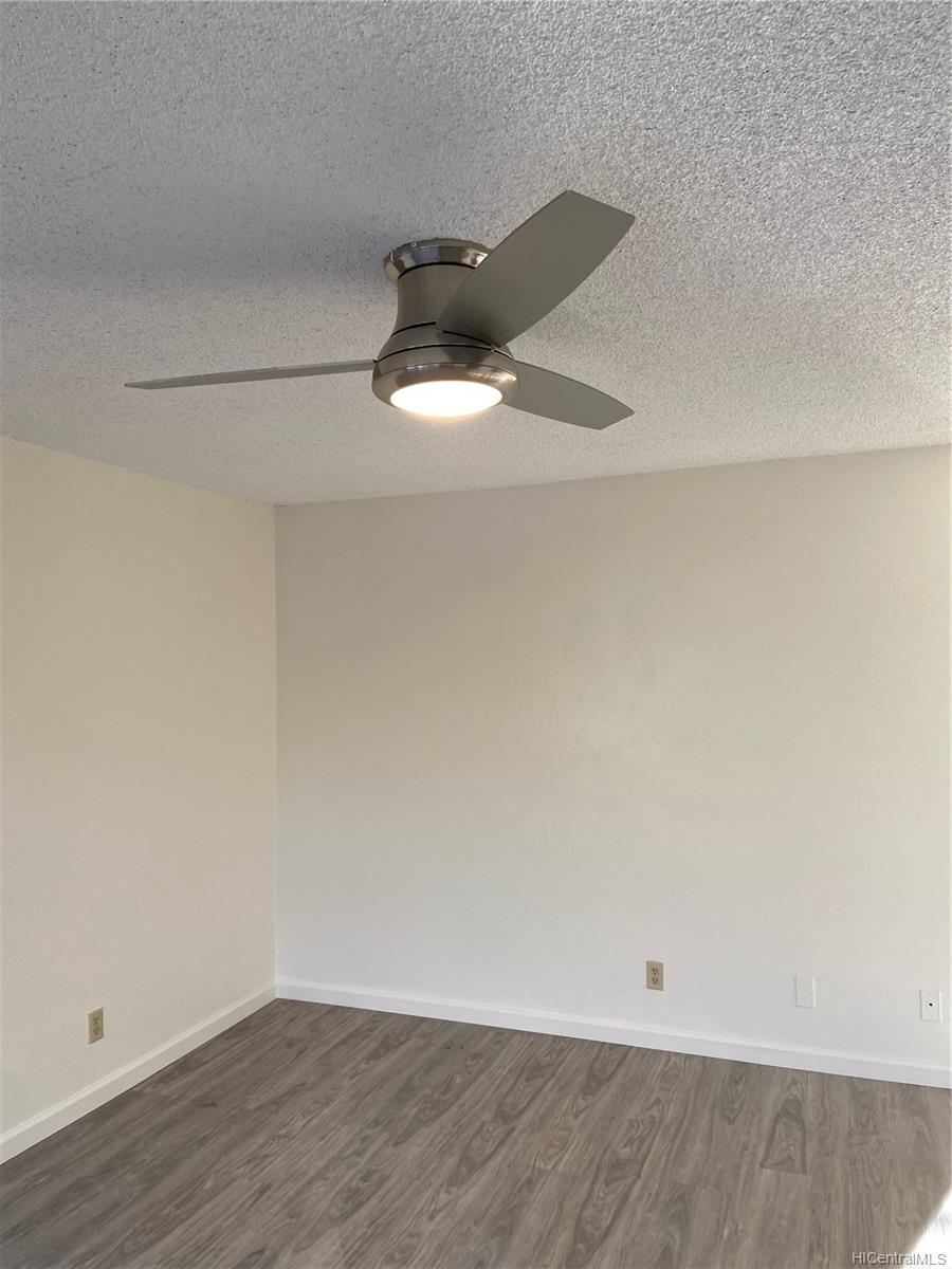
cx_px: 476
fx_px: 953
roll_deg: +2.0
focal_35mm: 26
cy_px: 634
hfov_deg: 53.1
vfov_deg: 67.3
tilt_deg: +2.7
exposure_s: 1/60
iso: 64
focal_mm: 4.25
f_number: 1.8
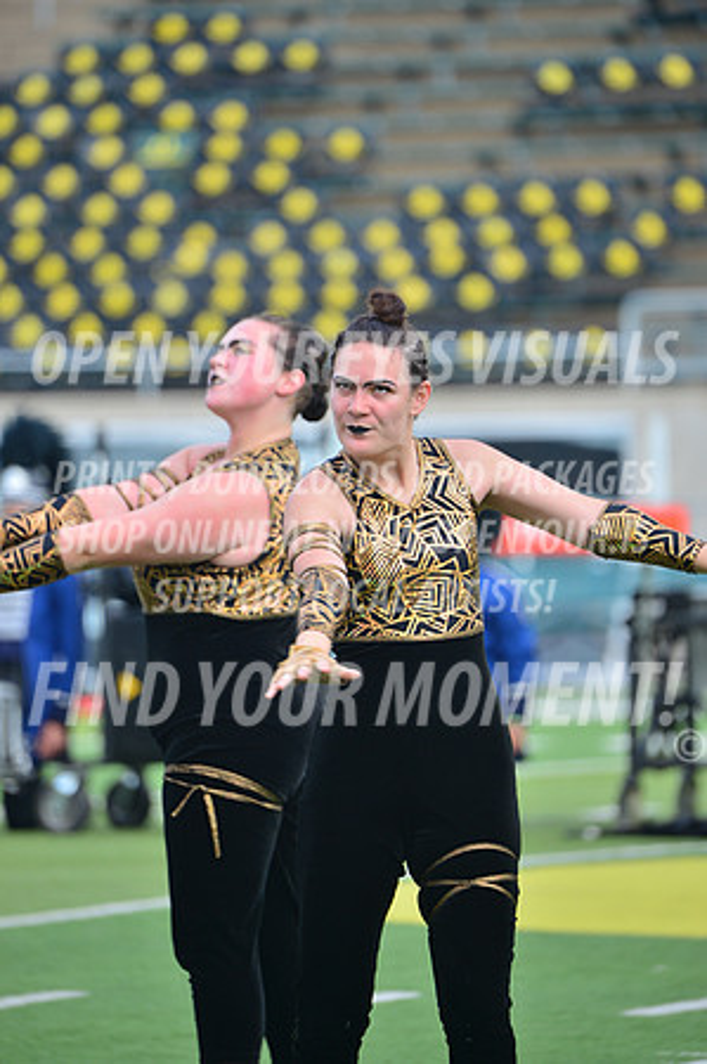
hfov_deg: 3.7
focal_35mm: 370
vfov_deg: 5.6
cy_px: 532
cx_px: 354
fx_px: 10924
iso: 125
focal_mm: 370
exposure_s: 1/320
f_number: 5.6
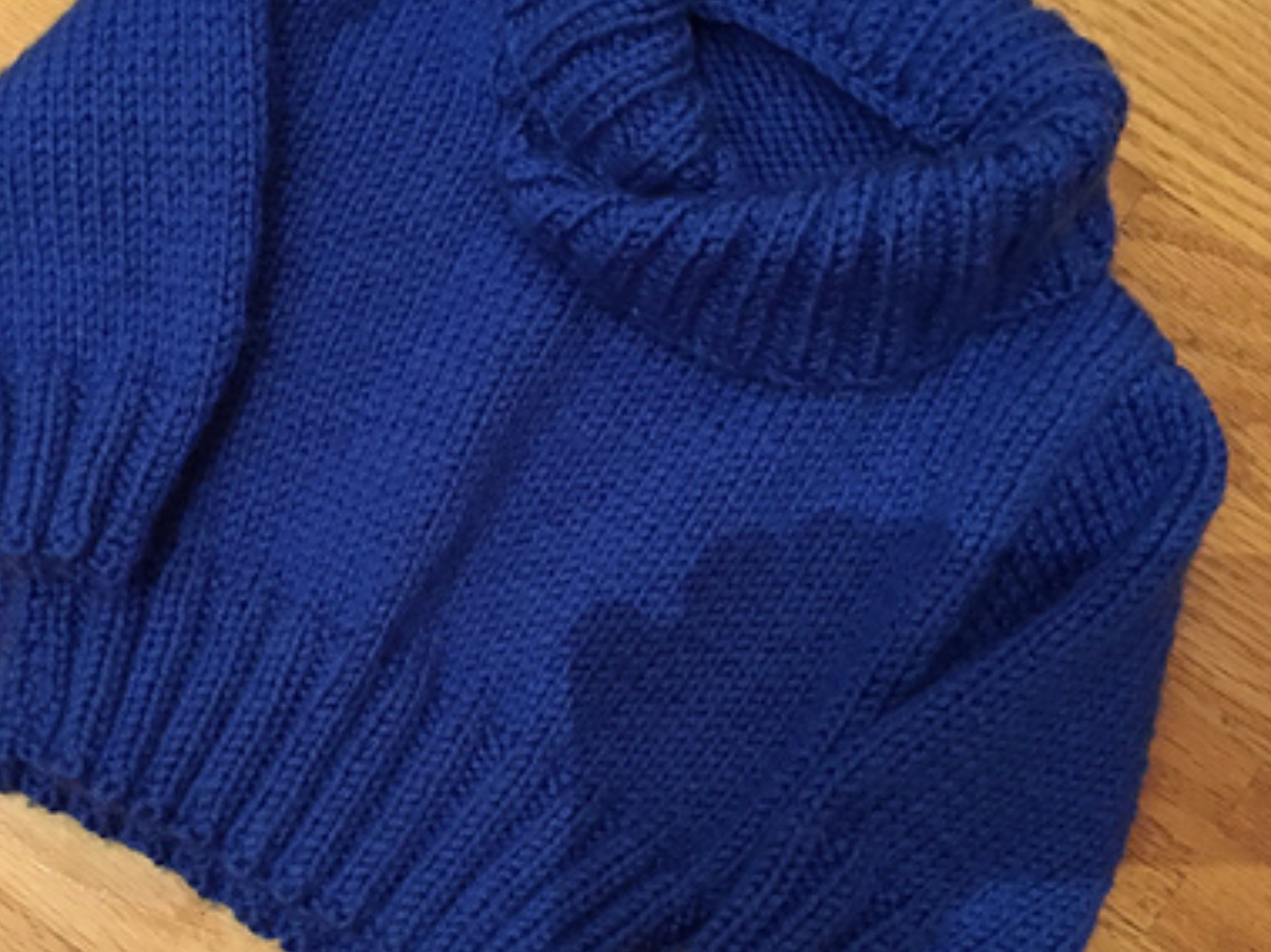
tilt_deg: -85.8
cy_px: 523
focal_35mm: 49
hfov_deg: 38.5
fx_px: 1799
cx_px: 436
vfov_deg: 29.6
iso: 400
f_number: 2.2
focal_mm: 4.15
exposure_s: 1/15
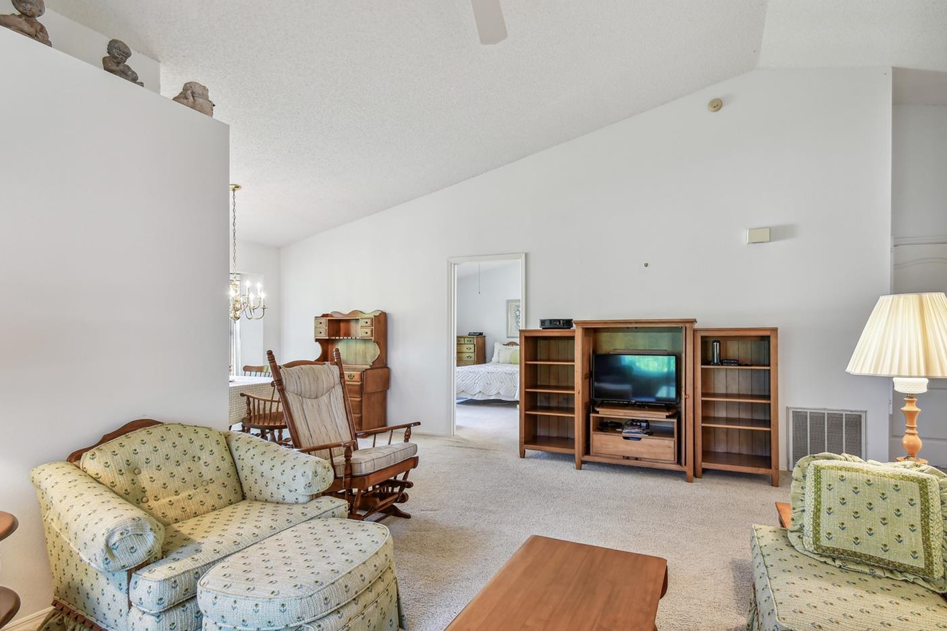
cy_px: 337
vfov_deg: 70.3
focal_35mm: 17
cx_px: 511
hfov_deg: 93.1
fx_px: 447
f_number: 7.1
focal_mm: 10
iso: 100
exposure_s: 1/4
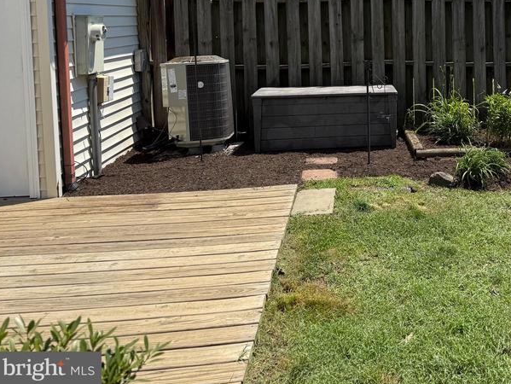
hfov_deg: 42.9
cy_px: 59
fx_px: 606
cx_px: 432
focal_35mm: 41
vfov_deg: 33.8
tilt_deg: -3.6
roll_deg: -0.2
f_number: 1.78
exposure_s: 1/4673
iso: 80
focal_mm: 6.76
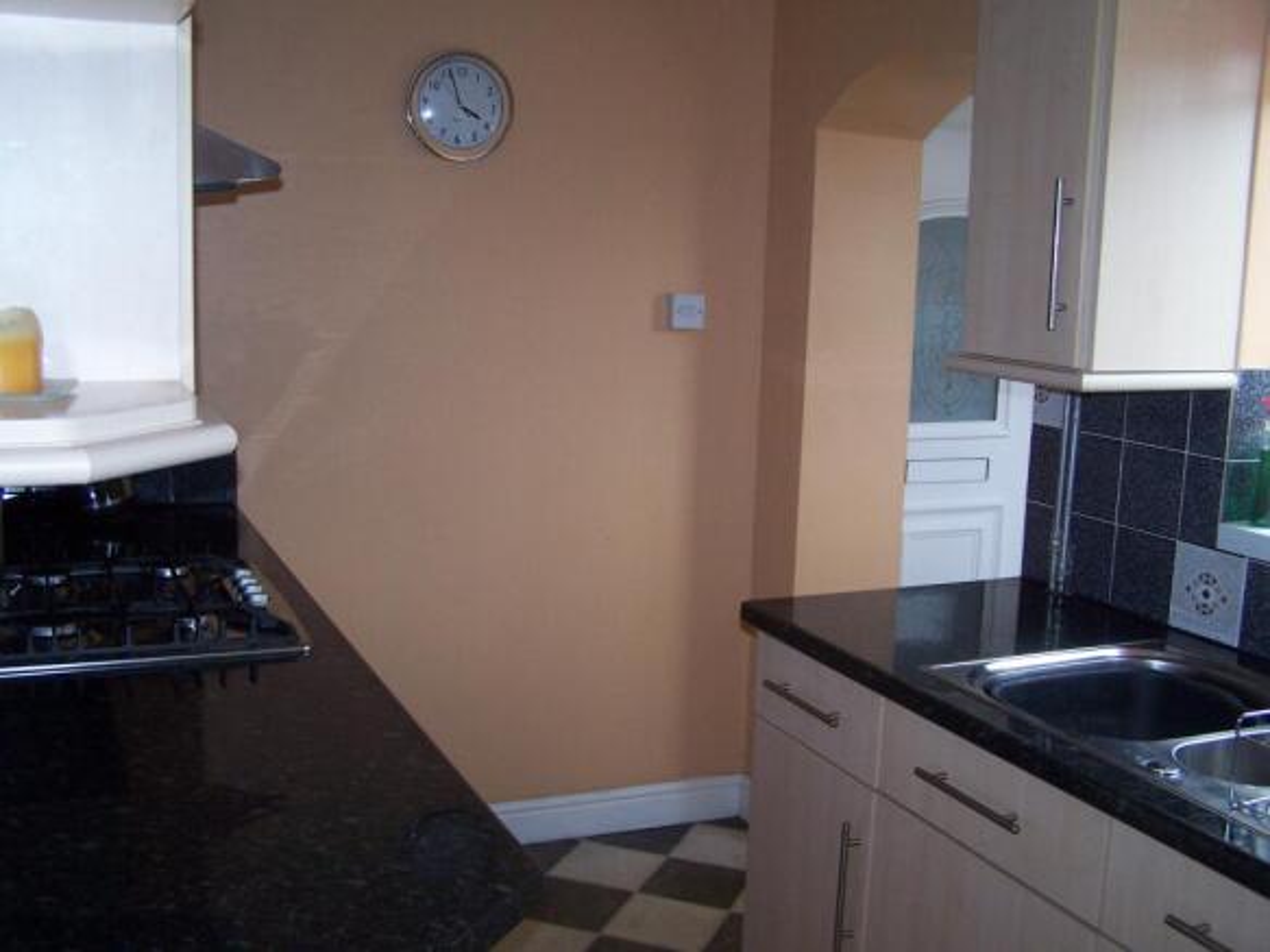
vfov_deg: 37.7
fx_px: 1394
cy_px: 476
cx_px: 635
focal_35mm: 38
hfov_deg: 49.0
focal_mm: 6.3
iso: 140
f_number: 2.8
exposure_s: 1/60
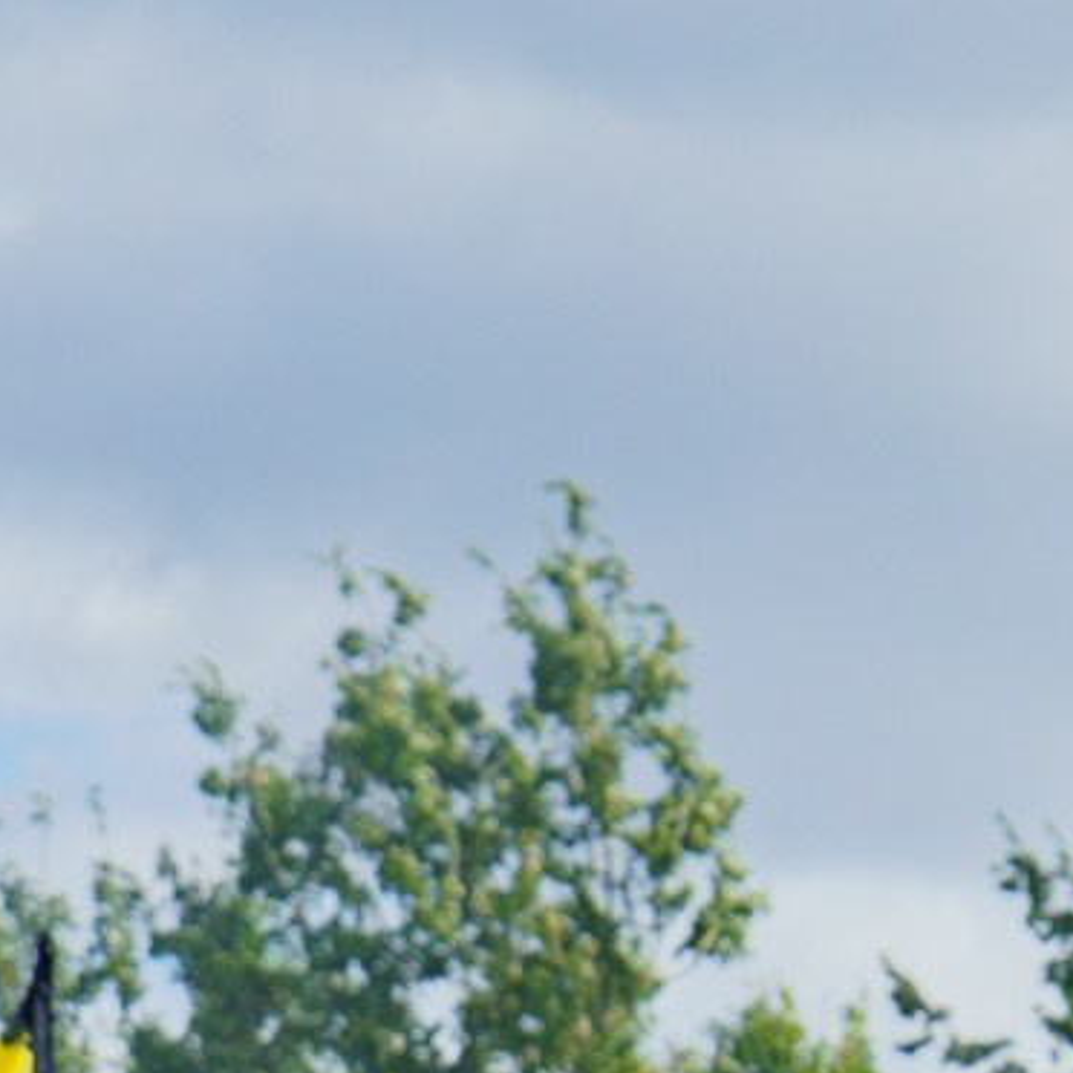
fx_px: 11327
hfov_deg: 5.4
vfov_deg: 5.4
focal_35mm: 323
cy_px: 766
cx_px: 1676
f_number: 6.3
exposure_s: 1/640
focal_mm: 36
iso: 100
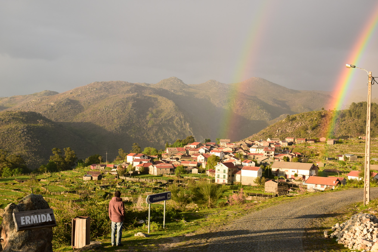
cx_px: 189
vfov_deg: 28.1
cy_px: 126
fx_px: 504
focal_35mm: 48
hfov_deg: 41.1
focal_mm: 32
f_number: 10
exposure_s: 1/200
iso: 400
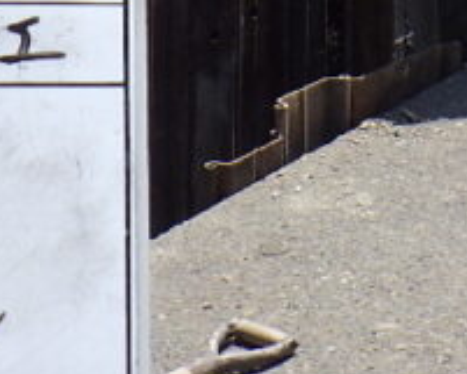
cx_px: 355
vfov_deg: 10.4
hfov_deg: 13.8
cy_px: -318
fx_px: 1922
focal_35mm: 139
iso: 125
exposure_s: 1/800
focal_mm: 5
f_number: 4.2
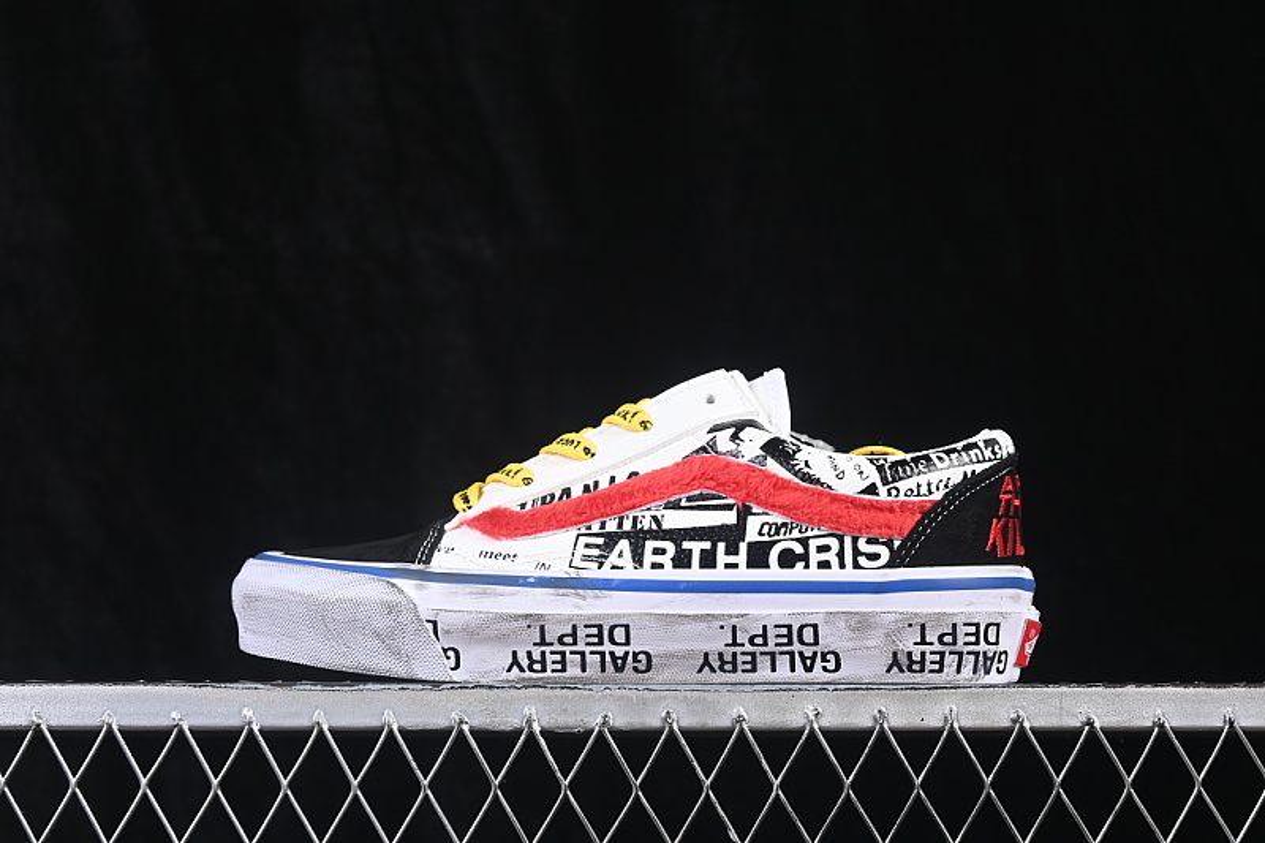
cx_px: 632
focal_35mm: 75
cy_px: 422
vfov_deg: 18.2
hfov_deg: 27.0
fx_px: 2635
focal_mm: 50
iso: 160
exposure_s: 1/80
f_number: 7.1
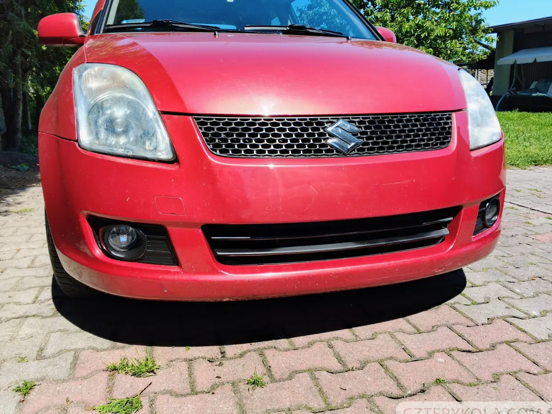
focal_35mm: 29
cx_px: 281
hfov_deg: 61.7
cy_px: 212
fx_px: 462
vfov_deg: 48.2
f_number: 1.6
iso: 51
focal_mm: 4.11
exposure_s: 1/206
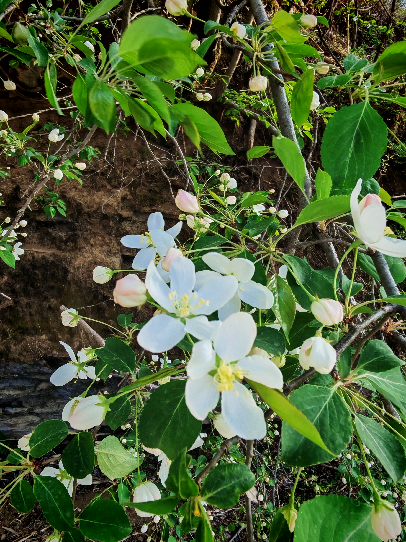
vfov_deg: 65.3
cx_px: 203
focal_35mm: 27
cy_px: 271
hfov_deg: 51.4
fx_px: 422
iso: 50
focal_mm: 1.96
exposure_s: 1/140
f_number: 2.2
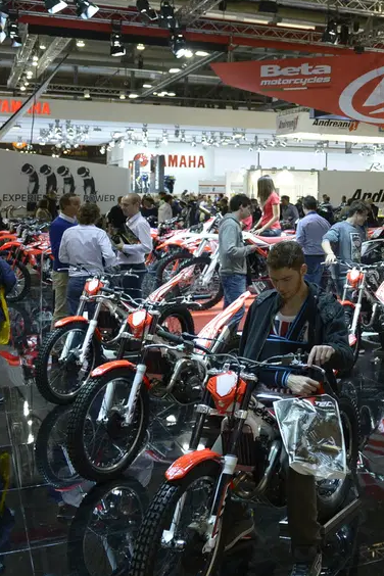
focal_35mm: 51
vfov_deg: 38.4
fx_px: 816
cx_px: 537
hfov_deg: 22.7
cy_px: 187
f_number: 4
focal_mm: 24
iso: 800
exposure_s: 1/125
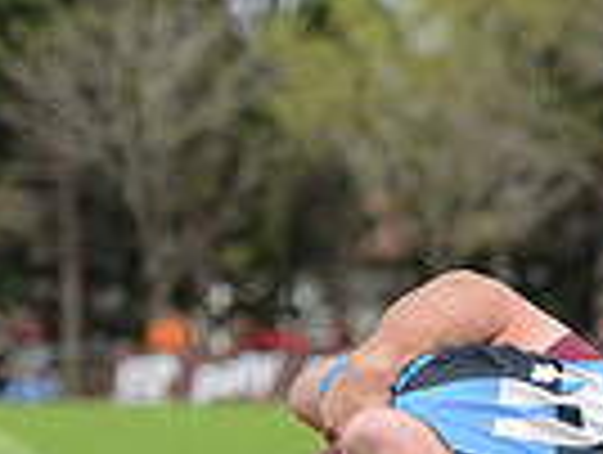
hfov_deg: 5.2
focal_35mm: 382
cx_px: 608
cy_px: 721
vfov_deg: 3.9
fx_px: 6666
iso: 320
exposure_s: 1/1250
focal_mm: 92
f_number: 2.8
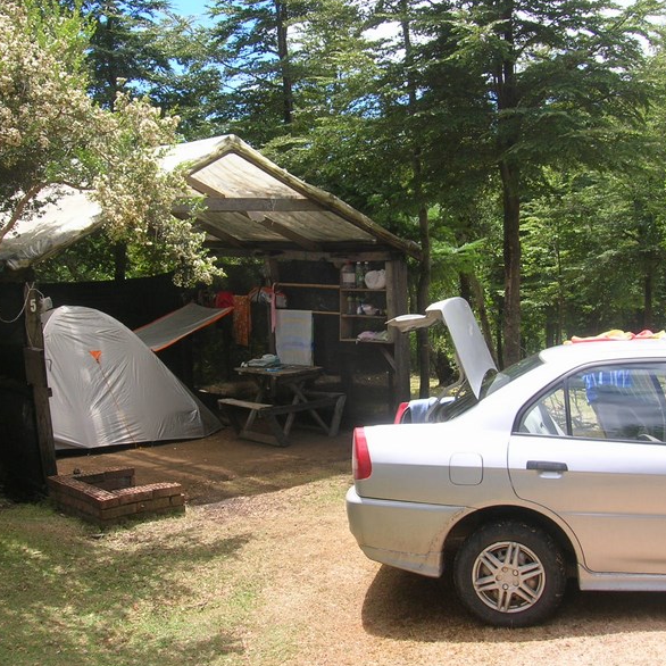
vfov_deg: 40.9
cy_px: 328
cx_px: 338
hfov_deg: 40.9
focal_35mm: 41
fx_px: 892
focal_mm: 5.7
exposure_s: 1/176
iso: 50
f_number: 4.9
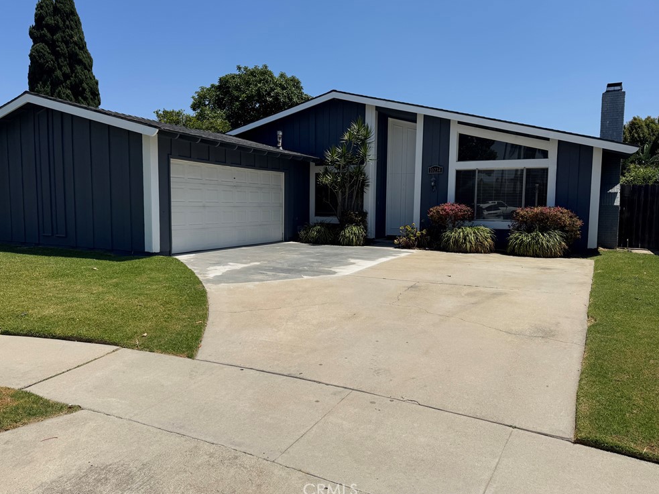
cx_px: 333
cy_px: 242
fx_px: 476
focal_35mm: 25
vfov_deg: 54.9
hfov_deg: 69.4
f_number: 1.78
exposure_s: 1/7937
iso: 80
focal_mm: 6.76
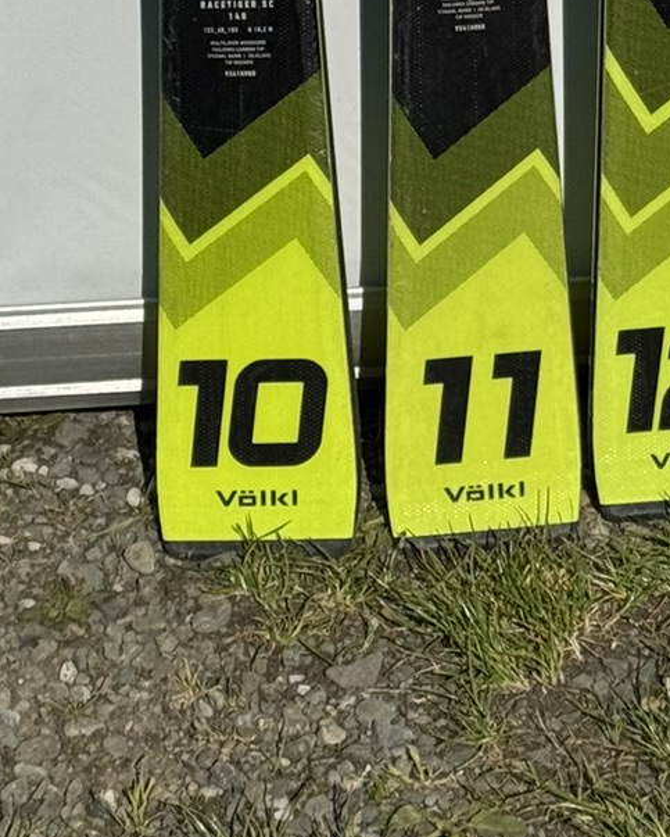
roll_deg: -1.5
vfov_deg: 11.7
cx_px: 633
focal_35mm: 159
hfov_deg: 9.7
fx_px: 3938
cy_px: -330
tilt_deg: -25.1
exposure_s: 1/15385
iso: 64
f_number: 1.78
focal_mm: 6.76
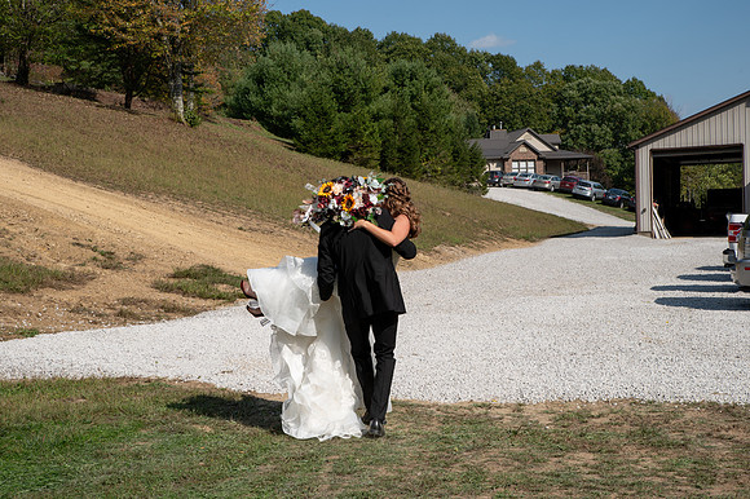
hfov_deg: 35.7
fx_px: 1166
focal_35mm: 56
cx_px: 375
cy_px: 250
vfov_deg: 24.2
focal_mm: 56
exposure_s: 1/200
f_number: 13
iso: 100
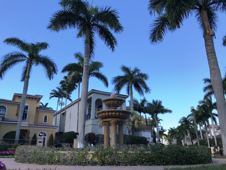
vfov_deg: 49.8
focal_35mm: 28
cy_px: 85
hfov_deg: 63.4
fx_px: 183
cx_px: 113
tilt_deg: +20.3
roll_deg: -0.3
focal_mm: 3.99
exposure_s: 1/1312
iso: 20
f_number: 1.8
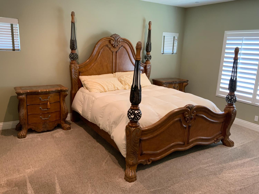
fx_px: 217
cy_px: 97
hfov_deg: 61.7
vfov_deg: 48.2
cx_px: 130
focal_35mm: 29
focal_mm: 3
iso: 125
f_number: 1.8
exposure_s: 1/60
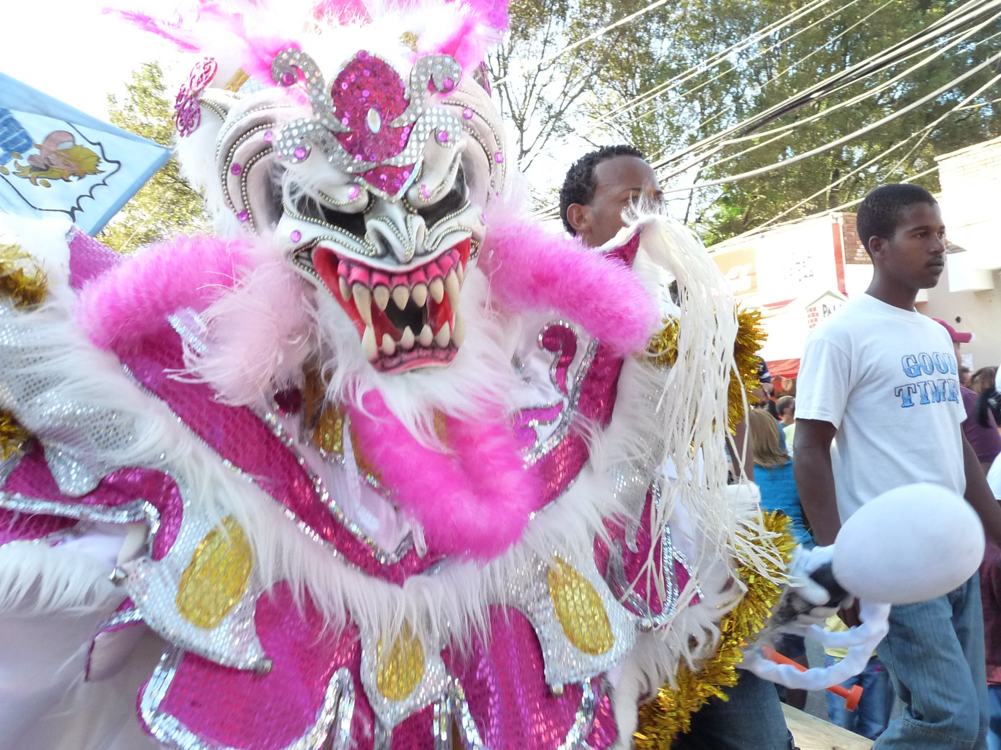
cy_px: 375
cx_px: 500
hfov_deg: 50.1
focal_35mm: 37
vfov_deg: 38.7
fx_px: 1070
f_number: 3.2
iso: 320
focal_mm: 4.8
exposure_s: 1/250
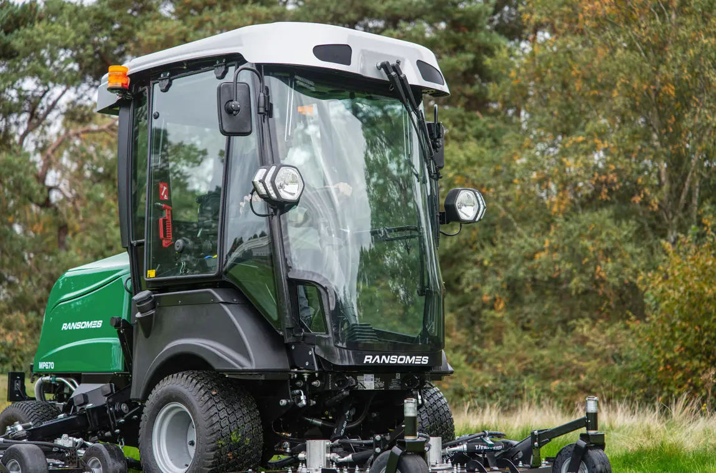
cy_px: 236
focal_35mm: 74
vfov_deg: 18.3
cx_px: 358
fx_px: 1467
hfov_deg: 27.4
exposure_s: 1/200
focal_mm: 74
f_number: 3.2
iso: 100
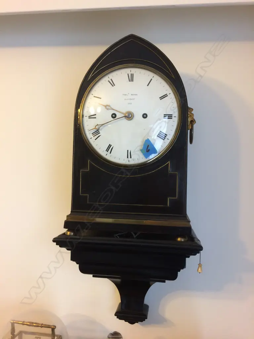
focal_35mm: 29
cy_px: 170
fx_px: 284
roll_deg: -0.5
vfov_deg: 61.7
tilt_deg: +0.7
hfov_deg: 48.2
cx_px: 127
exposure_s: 1/33
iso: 160
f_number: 2.2
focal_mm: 4.15
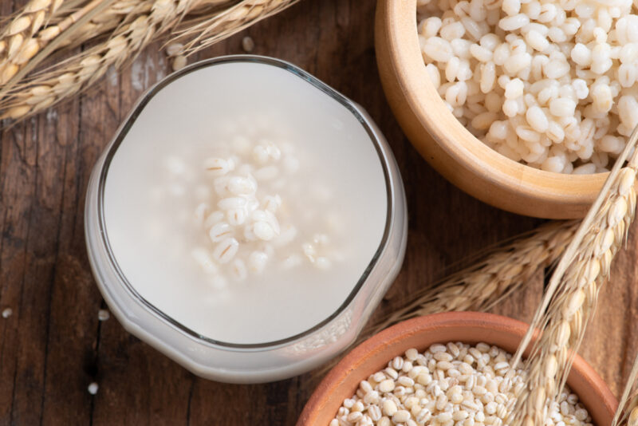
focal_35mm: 105
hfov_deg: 19.4
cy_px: 213
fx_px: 1861
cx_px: 319
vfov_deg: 13.1
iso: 100
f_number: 13
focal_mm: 105
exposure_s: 1/160
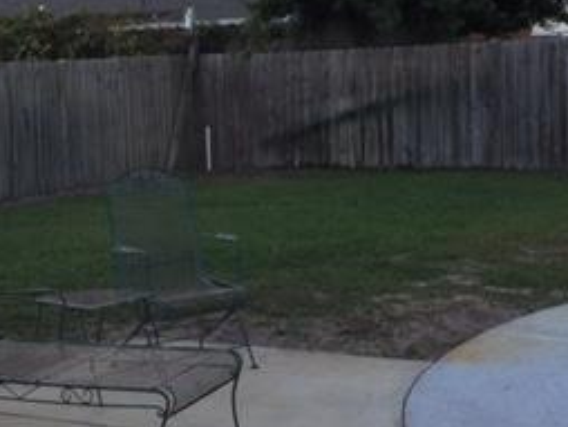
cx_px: 233
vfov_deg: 20.2
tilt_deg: -4.6
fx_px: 1199
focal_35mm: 73
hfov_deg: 26.6
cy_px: 197
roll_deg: +2.6
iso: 32
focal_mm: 4.15
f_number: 2.2
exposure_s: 1/120
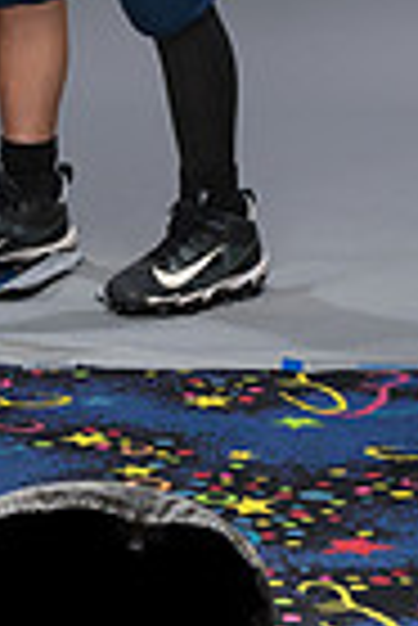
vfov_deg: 7.8
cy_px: -383
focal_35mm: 259
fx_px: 4499
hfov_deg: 5.3
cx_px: 121
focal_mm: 80
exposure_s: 1/250
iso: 320
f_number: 6.3
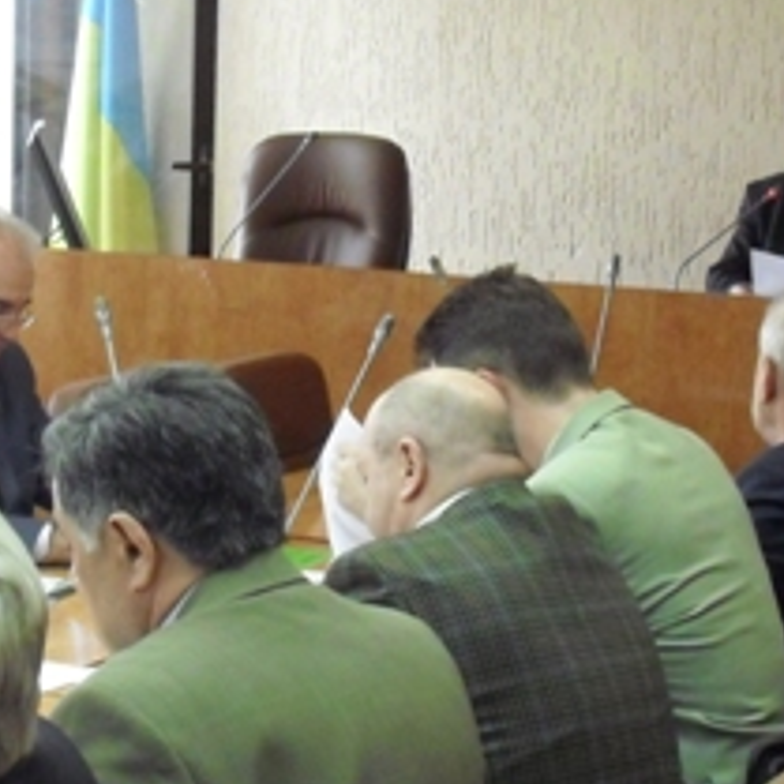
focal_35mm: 103
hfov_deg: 16.9
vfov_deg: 16.9
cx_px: 518
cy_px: 375
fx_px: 2639
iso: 400
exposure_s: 1/60
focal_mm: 6.2
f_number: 2.8
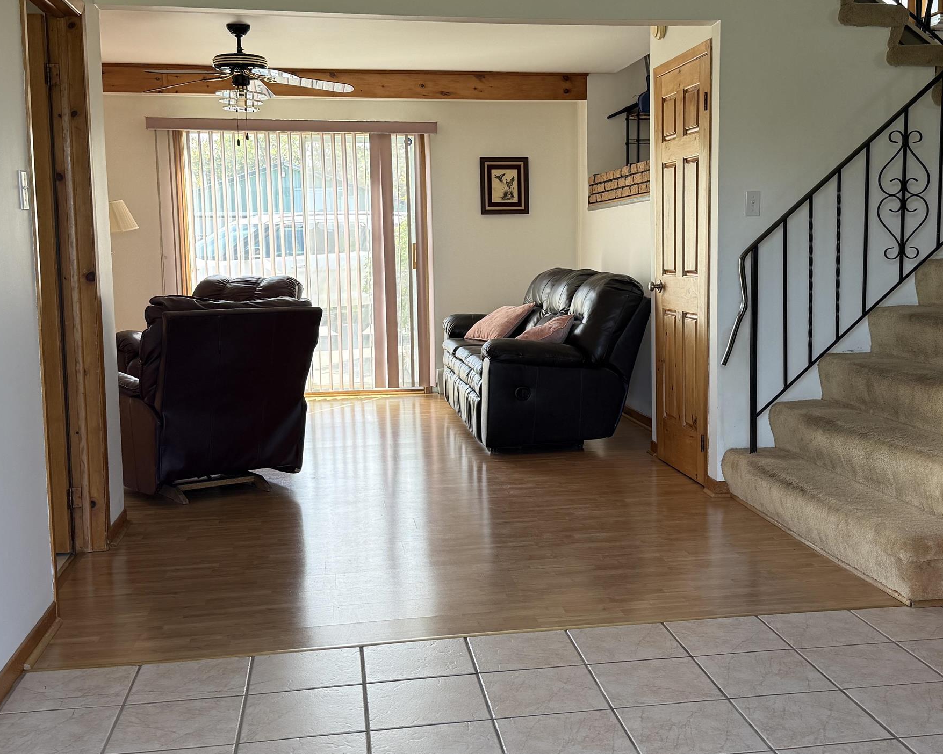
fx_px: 1144
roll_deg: +1.0
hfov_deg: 44.6
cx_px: 545
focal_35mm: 41
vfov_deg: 36.5
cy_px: 358
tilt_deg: -5.2
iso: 125
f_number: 1.78
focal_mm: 6.76
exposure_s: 1/243
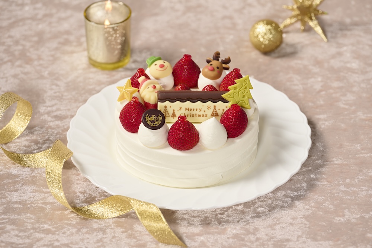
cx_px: 186
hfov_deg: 10.3
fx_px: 2067
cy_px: 124
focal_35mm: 200
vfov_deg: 6.9
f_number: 5.6
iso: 64
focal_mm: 200
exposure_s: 1/100
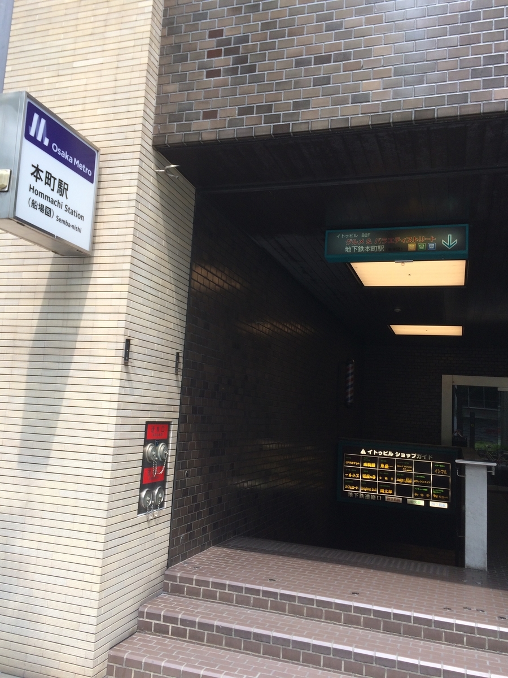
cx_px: 254
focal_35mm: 29
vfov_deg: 61.7
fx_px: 567
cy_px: 339
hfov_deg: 48.2
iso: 32
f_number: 2.2
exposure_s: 1/370
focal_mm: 4.15
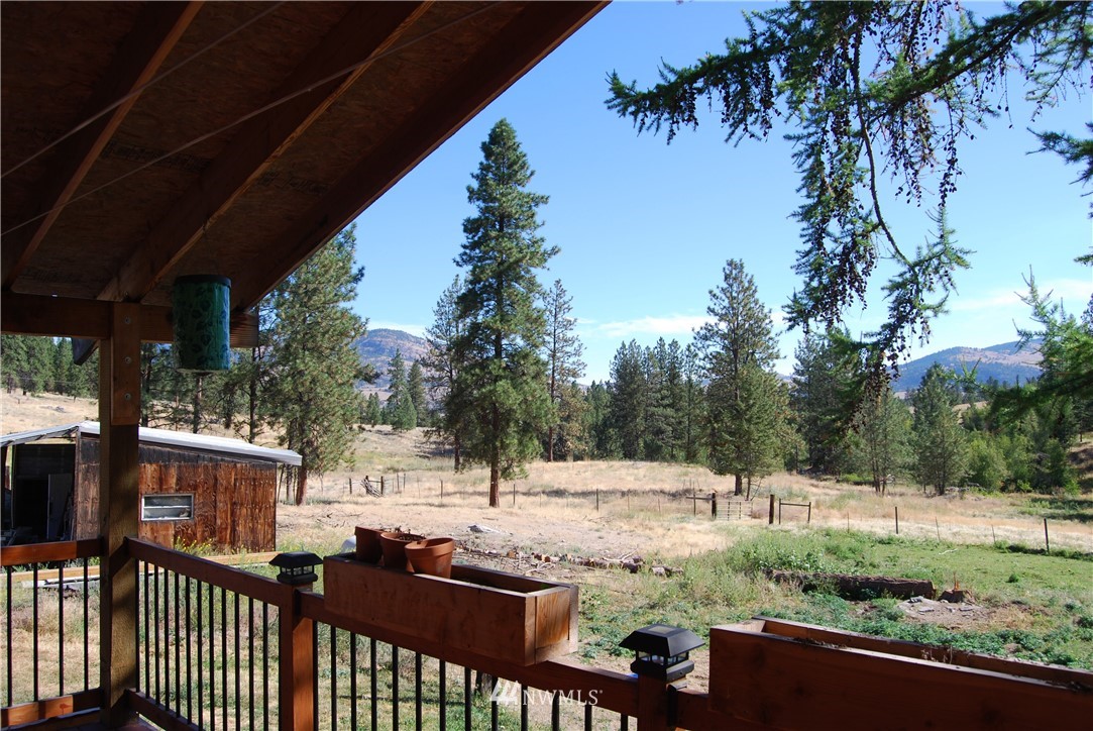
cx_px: 546
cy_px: 366
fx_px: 820
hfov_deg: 67.3
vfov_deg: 48.0
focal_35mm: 27
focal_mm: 18
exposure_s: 1/200
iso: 100
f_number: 7.1
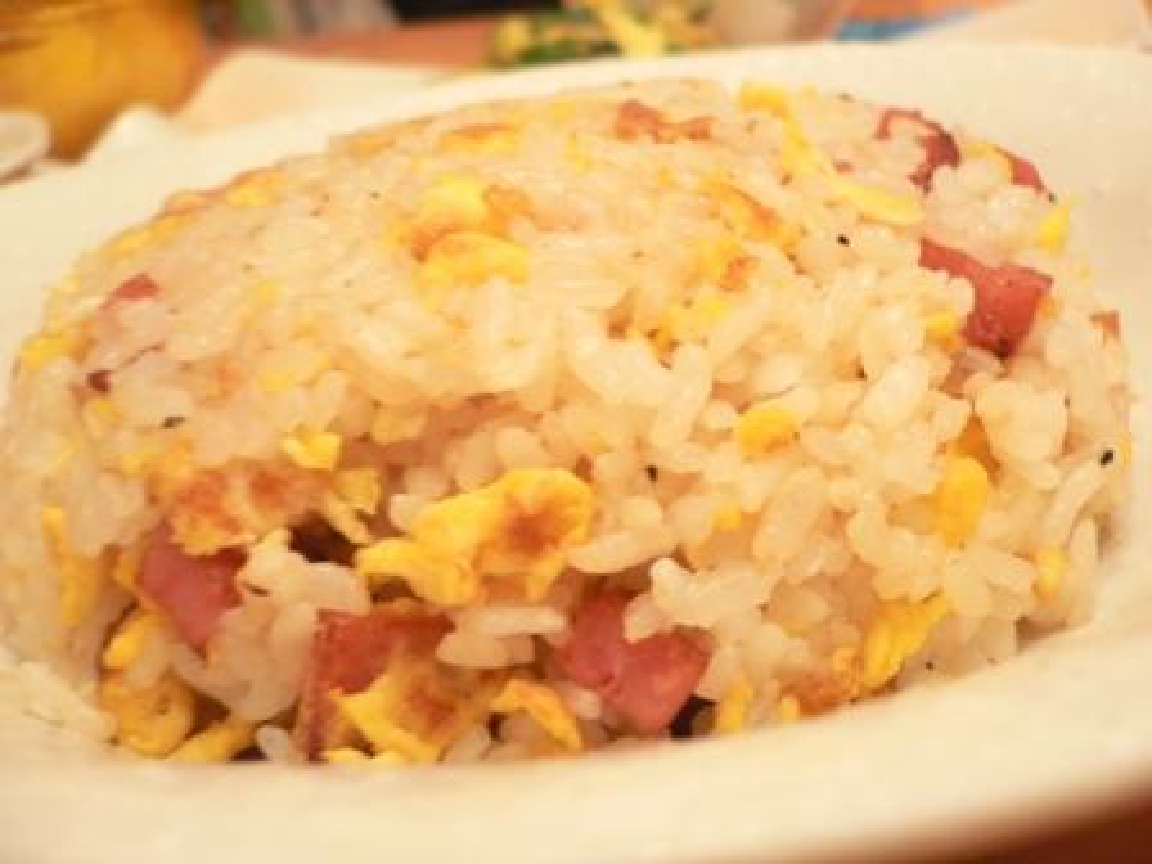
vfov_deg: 40.7
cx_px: 576
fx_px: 1165
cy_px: 432
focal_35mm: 35
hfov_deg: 52.6
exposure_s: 1/8
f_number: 2.8
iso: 200
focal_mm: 5.8
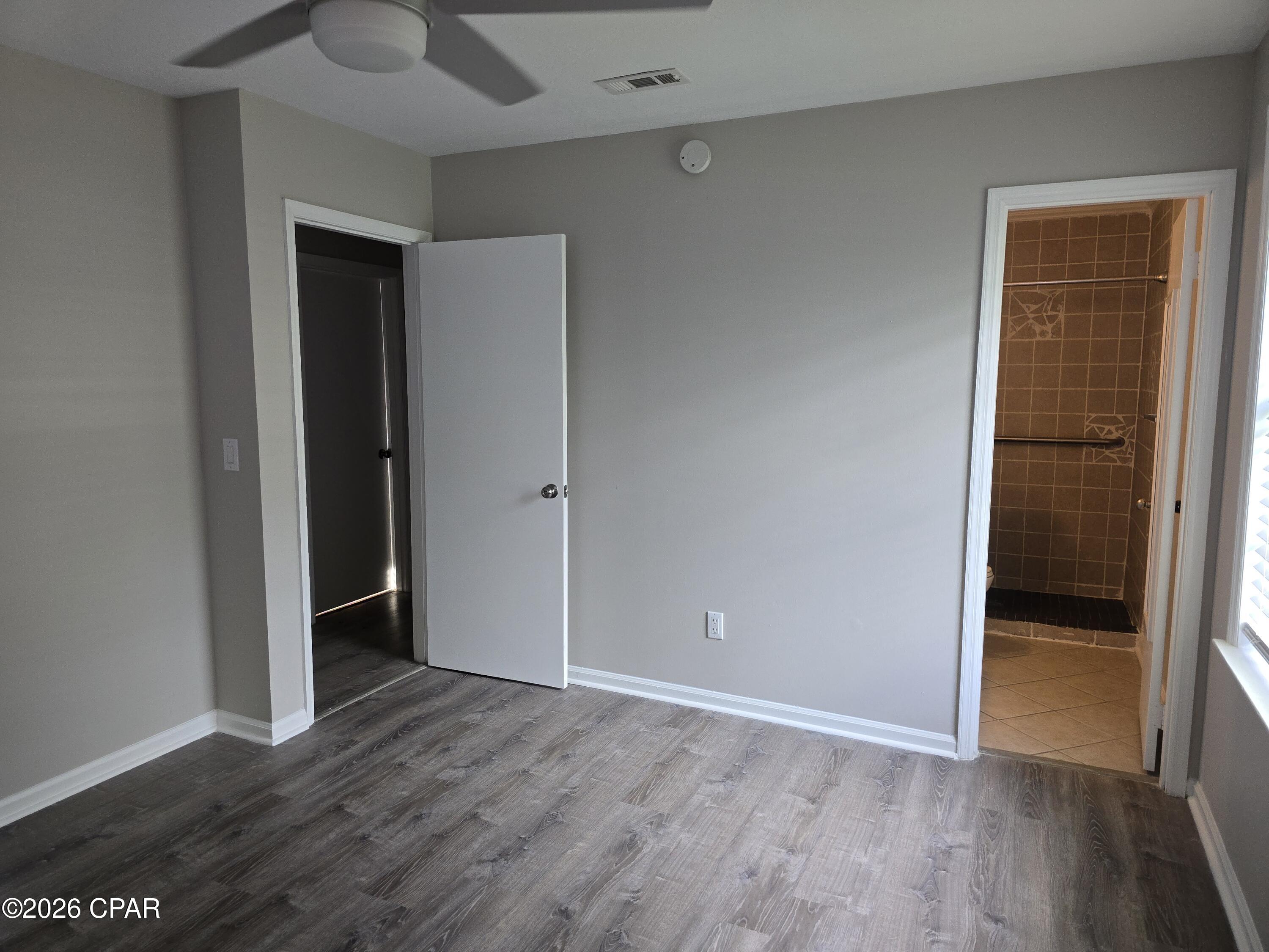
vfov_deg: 58.9
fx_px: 843
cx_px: 634
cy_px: 476
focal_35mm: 23
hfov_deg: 73.9
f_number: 1.7
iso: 100
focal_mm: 6.3
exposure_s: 1/40
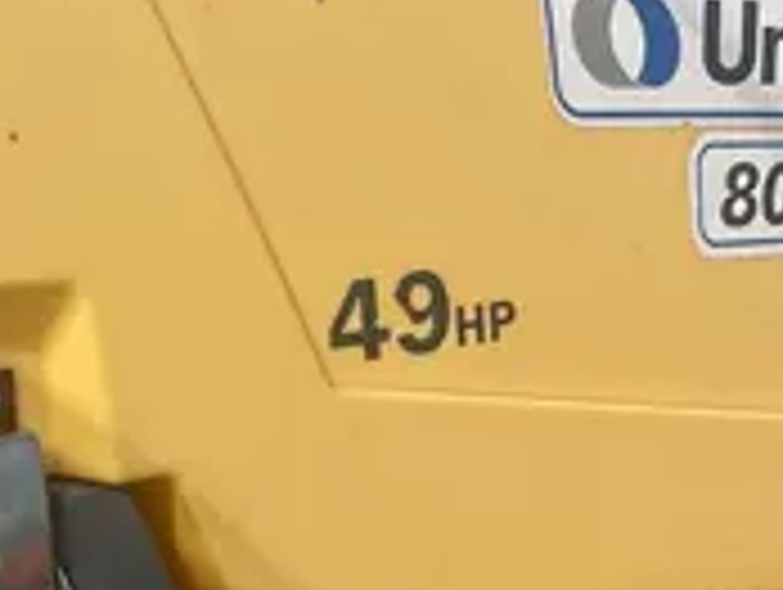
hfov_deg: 23.8
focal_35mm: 82
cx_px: 396
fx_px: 1857
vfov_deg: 17.8
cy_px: 507
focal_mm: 4.2
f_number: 1.6
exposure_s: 1/4651
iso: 32
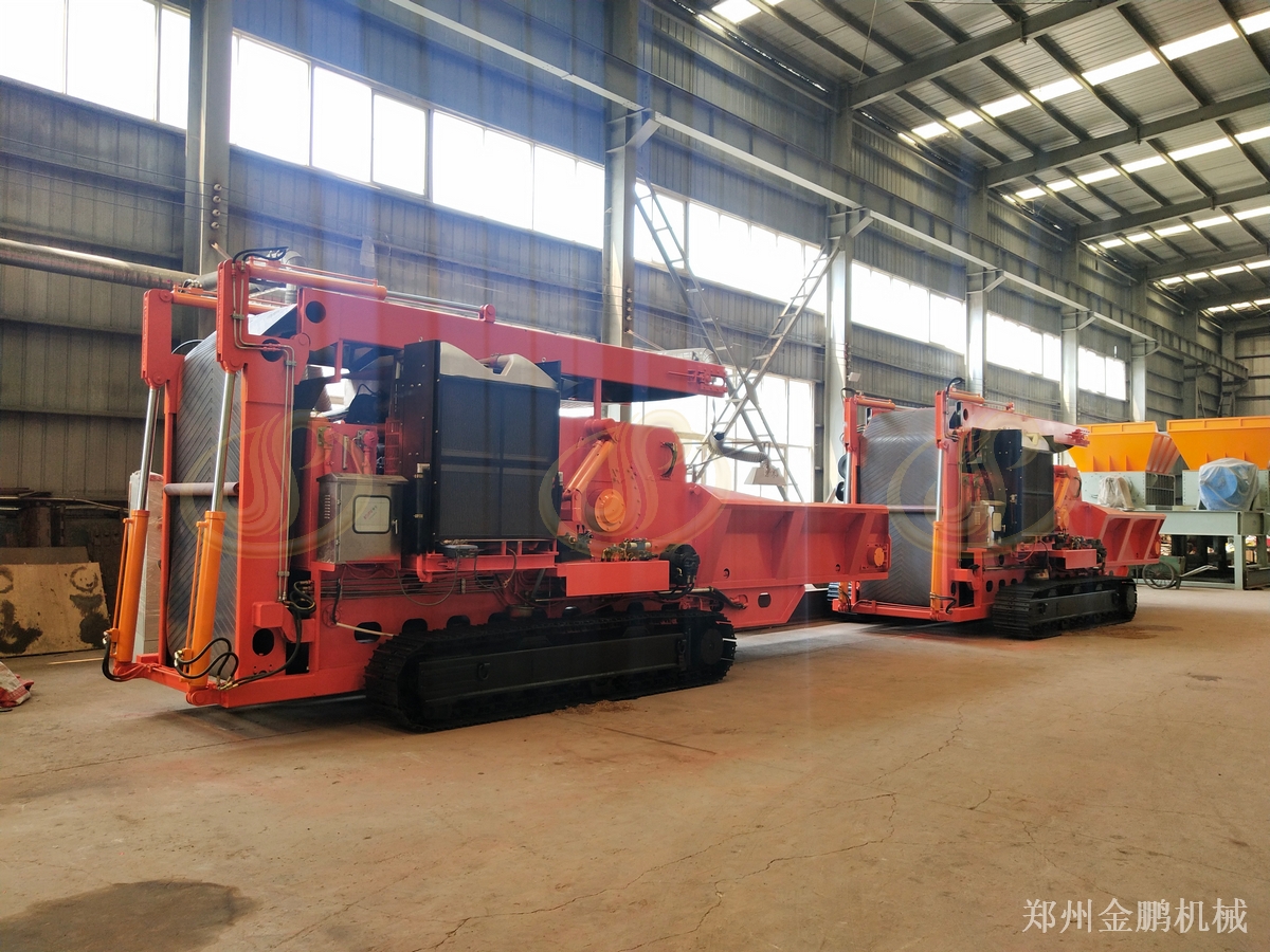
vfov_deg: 46.8
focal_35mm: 30
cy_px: 476
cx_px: 635
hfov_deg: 60.0
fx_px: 1101
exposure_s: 1/100
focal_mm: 3.95
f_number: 1.8
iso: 133
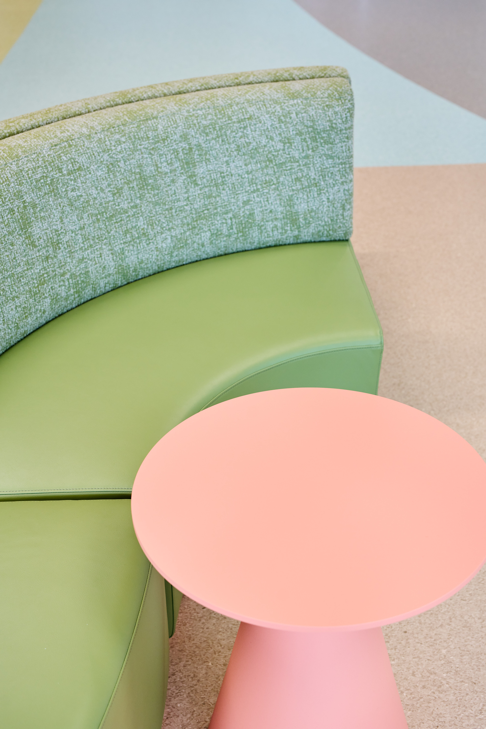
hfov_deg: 27.0
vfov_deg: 39.6
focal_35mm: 50
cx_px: 243
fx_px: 1012
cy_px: 364
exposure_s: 1/125
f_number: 5
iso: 500
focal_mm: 50
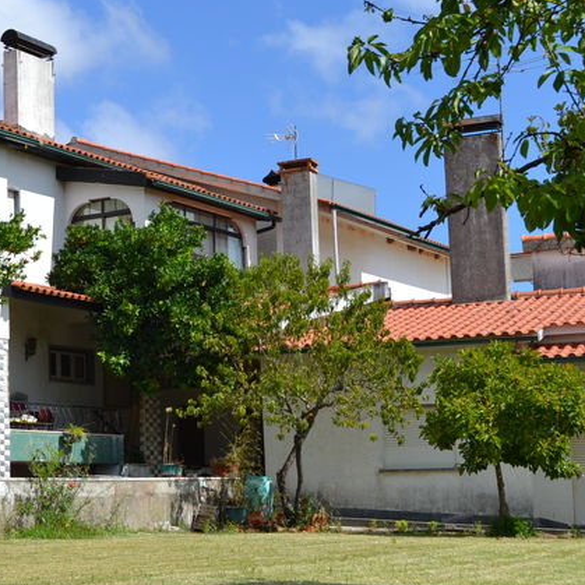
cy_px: 283
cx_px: 56
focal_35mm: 73
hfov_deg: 23.1
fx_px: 1396
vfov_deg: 23.7
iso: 100
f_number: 8
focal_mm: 24
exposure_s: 1/250
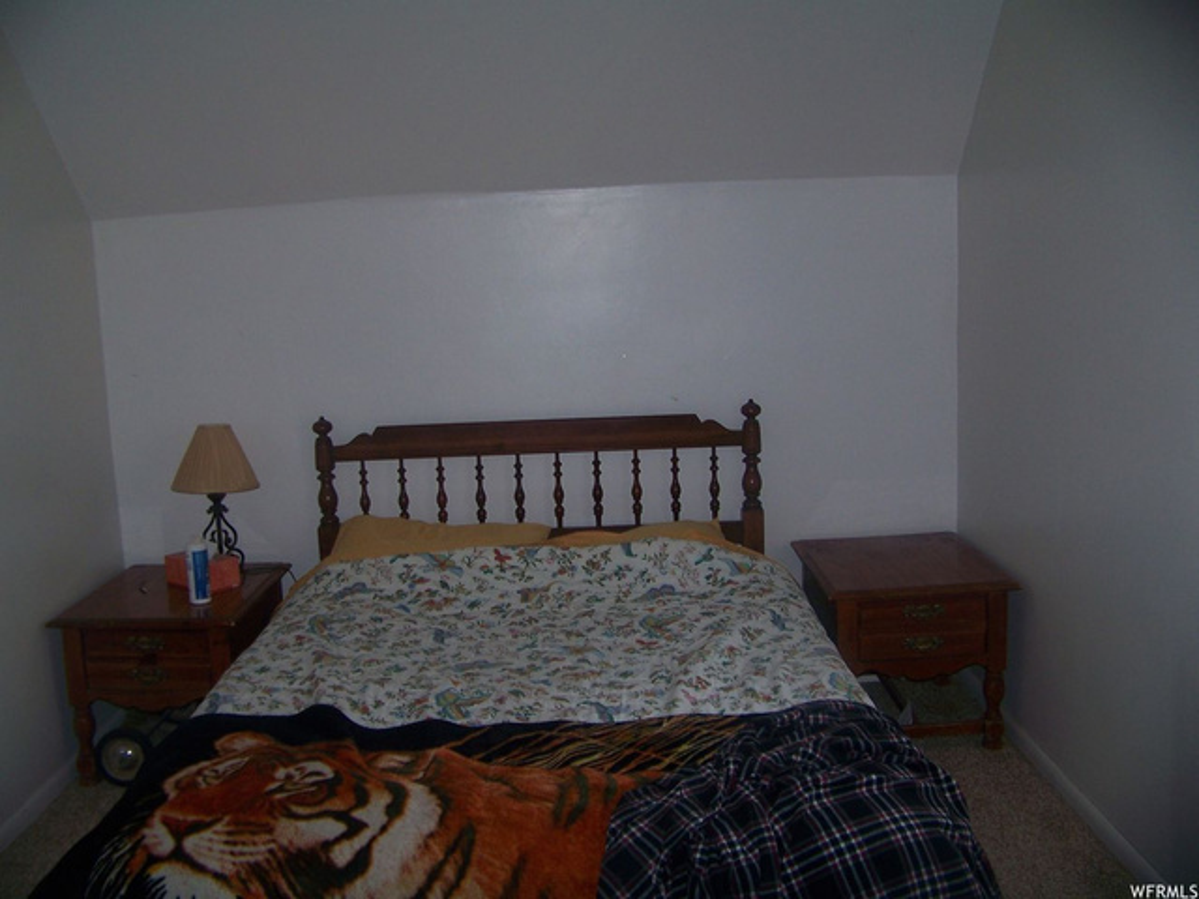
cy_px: 450
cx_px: 600
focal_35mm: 36
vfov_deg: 39.7
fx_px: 1247
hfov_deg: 51.4
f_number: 2.8
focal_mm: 5.85
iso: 64
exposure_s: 1/125
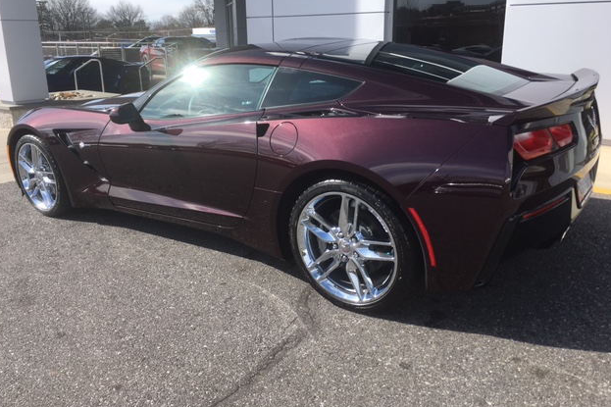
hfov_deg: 60.3
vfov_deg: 42.2
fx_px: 526
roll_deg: +1.1
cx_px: 301
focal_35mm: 31
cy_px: 177
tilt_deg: -12.0
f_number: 2.2
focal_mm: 4.15
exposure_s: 1/1026
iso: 25
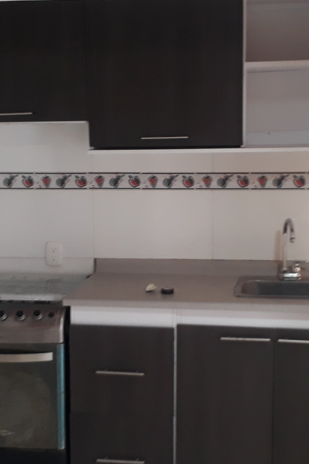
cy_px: 231
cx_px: 193
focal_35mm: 56
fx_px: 721
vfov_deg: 35.6
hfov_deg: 24.1
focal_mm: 3.6
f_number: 1.9
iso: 160
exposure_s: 1/20
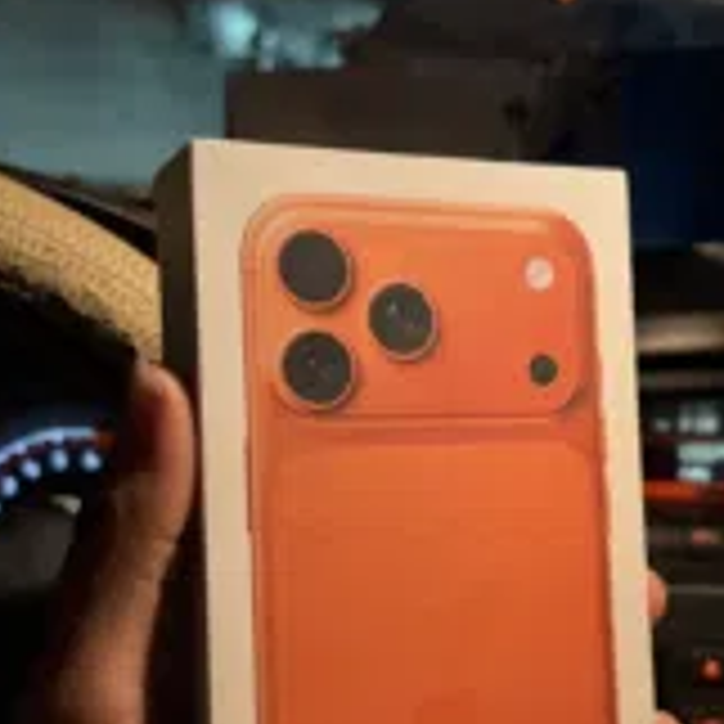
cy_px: 436
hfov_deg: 29.9
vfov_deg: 30.0
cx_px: 468
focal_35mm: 57
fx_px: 1349
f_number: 1.6
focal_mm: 5.96
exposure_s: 1/33
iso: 640
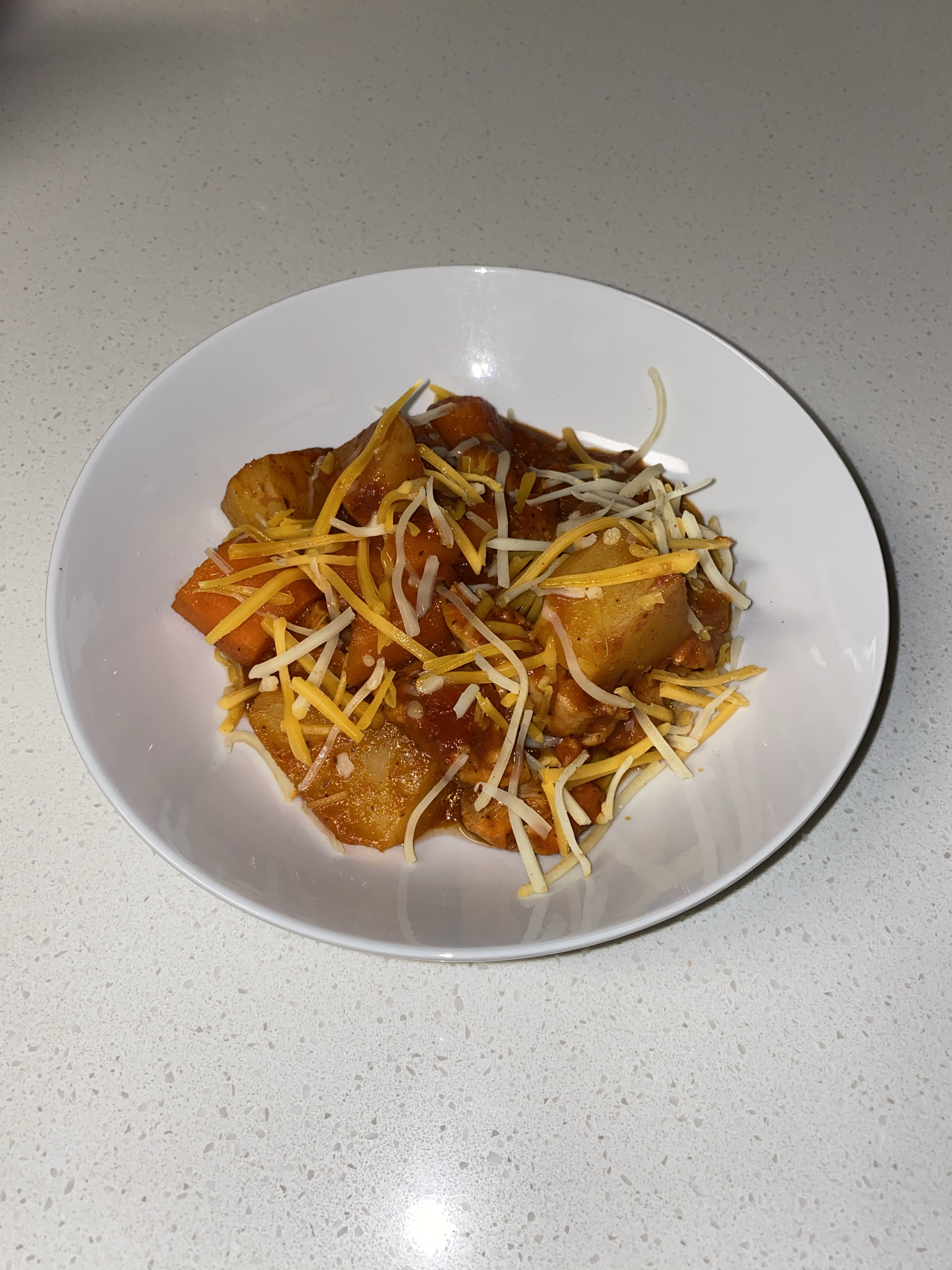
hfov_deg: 53.1
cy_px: 635
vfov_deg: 67.3
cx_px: 476
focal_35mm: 26
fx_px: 953
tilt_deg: -57.6
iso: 32
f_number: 1.8
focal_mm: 4.25
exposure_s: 1/61
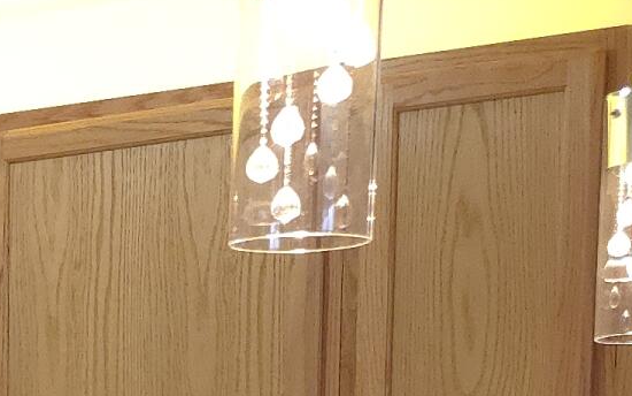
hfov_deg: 14.4
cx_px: -371
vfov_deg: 9.0
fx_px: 2291
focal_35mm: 133
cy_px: 900
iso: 800
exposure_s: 1/125
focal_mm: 6.3
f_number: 1.7
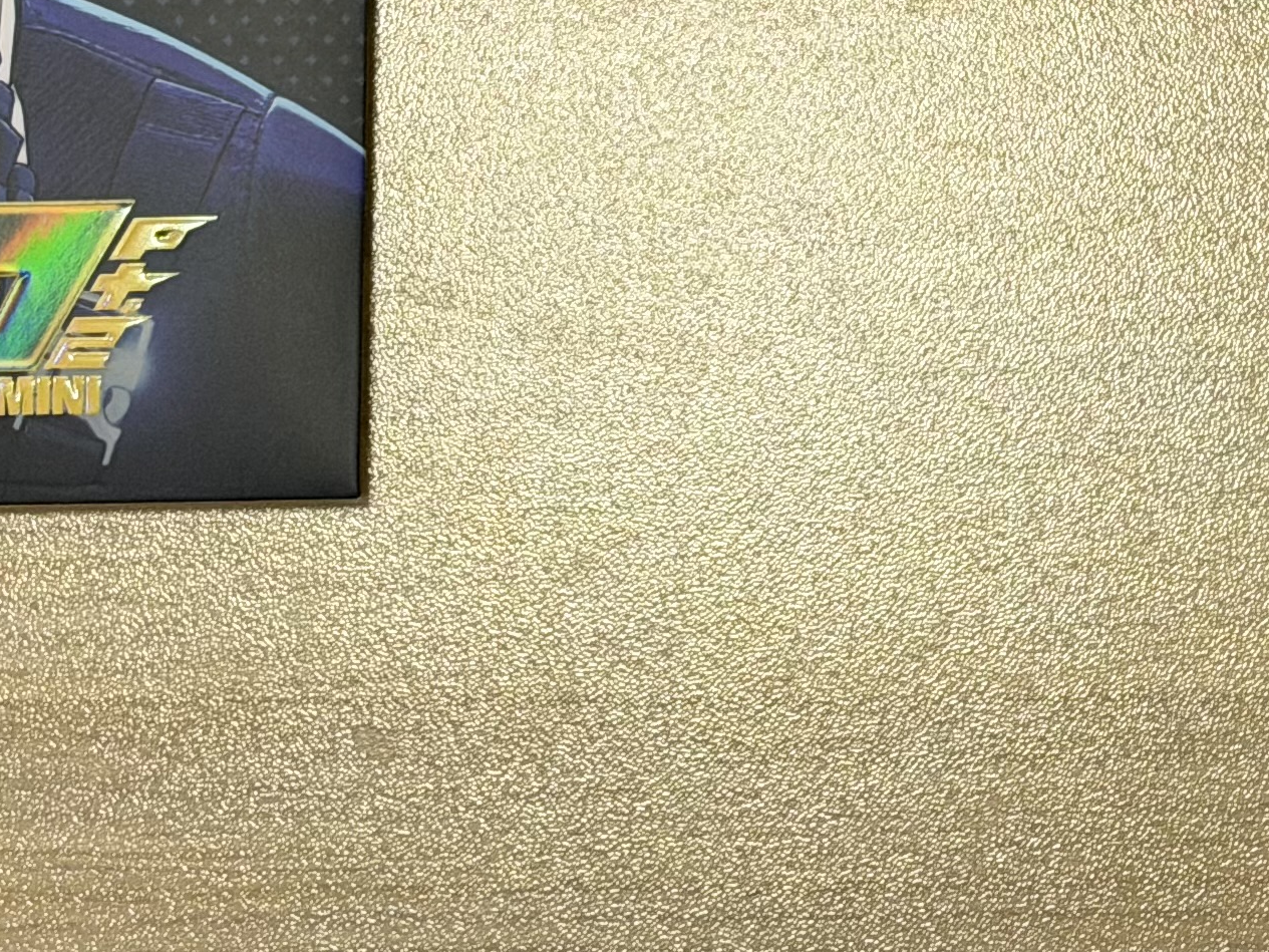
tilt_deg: -76.3
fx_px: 5609
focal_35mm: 153
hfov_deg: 12.9
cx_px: 974
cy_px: -552
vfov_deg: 9.4
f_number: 1.78
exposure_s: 1/50
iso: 250
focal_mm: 6.76
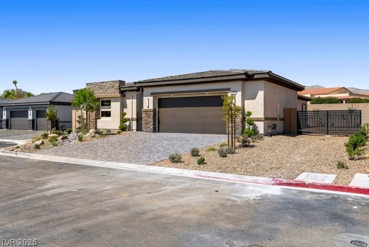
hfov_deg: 63.6
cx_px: 184
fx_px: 297
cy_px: 124
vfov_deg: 45.0
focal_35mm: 29
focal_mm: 29
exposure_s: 1/320
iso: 800
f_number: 9
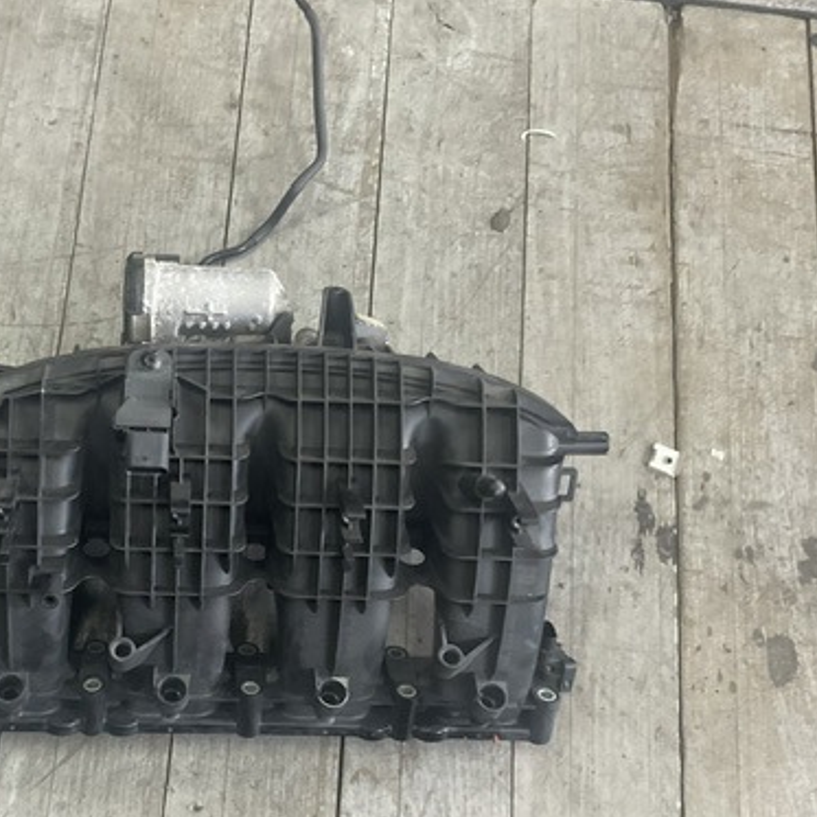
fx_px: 1175
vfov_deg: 38.3
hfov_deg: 37.5
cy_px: 453
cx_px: 215
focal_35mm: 44
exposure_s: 1/50
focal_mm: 3
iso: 250
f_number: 1.8
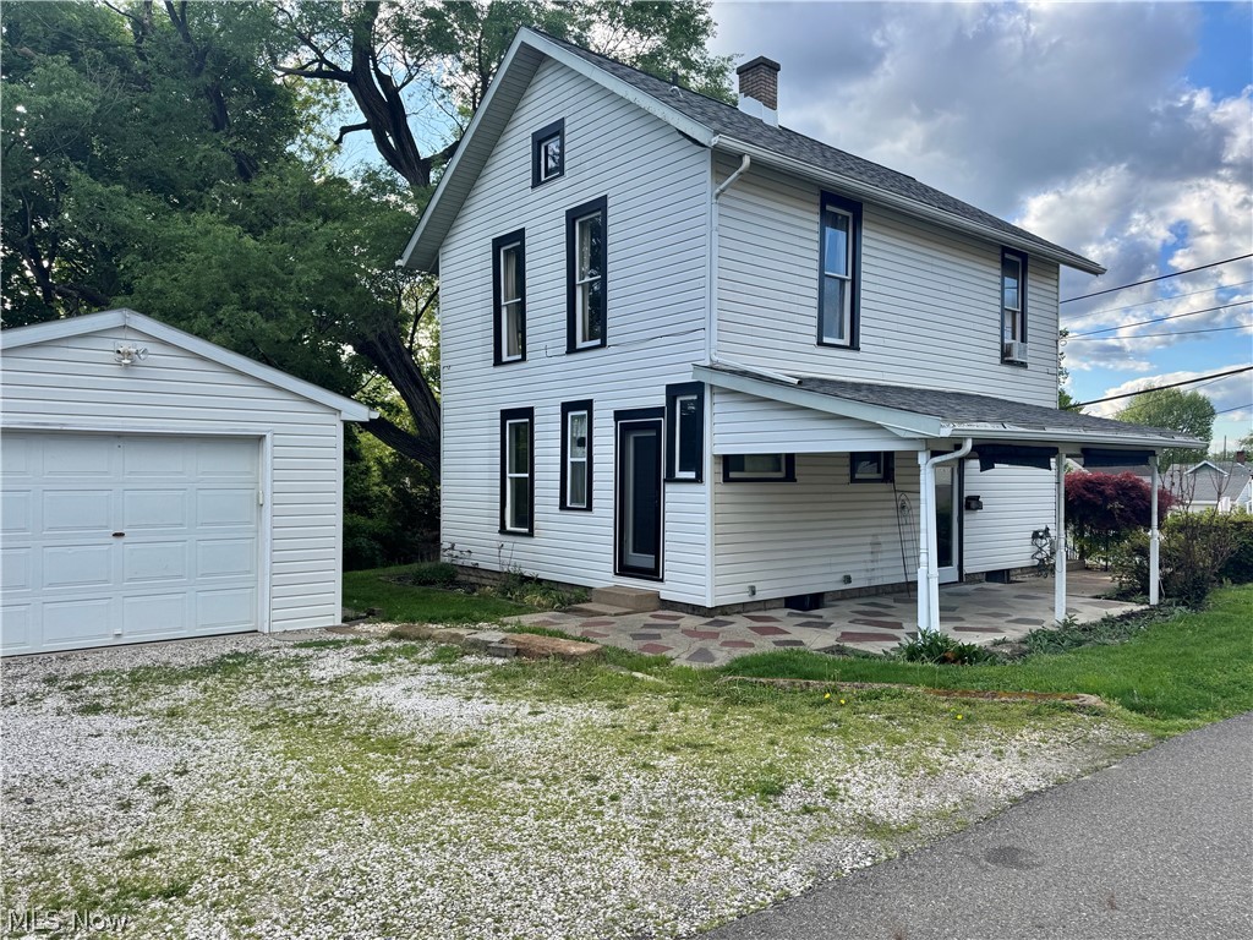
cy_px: 470
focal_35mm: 24
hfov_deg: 71.6
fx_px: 869
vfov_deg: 56.8
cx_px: 626
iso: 80
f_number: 1.78
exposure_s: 1/1261
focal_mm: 6.76
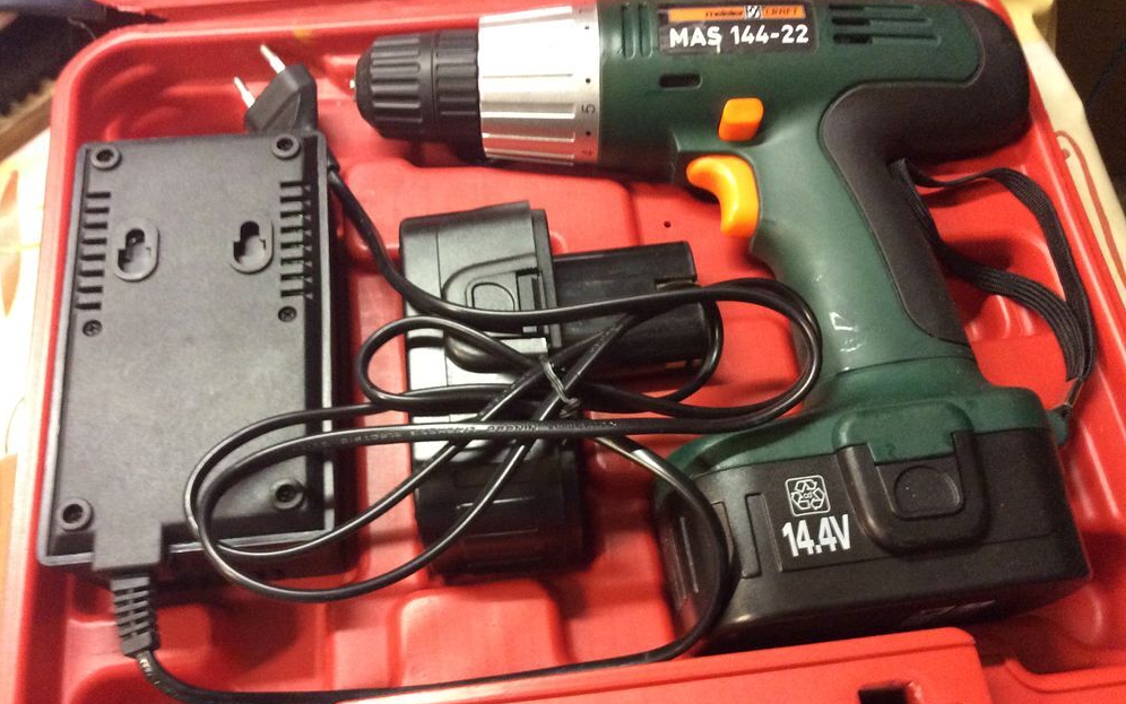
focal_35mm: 34
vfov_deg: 37.3
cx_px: 562
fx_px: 1044
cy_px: 361
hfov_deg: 56.7
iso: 320
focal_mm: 3.3
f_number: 2.4
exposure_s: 1/17
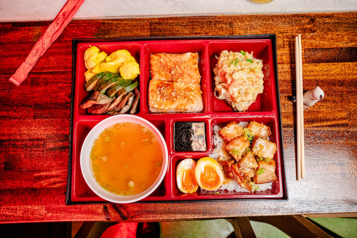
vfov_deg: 41.7
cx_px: 178
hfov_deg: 59.5
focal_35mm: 32
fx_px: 312
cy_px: 119
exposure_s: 1/50
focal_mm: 31.5
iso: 2000
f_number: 8
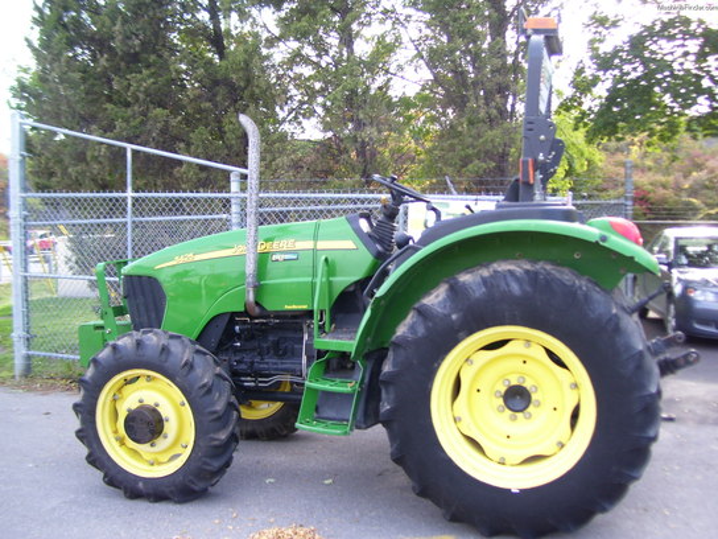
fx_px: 767
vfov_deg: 38.7
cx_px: 359
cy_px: 270
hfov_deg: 50.1
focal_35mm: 37
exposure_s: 1/125
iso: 80
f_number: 2.7
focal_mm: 6
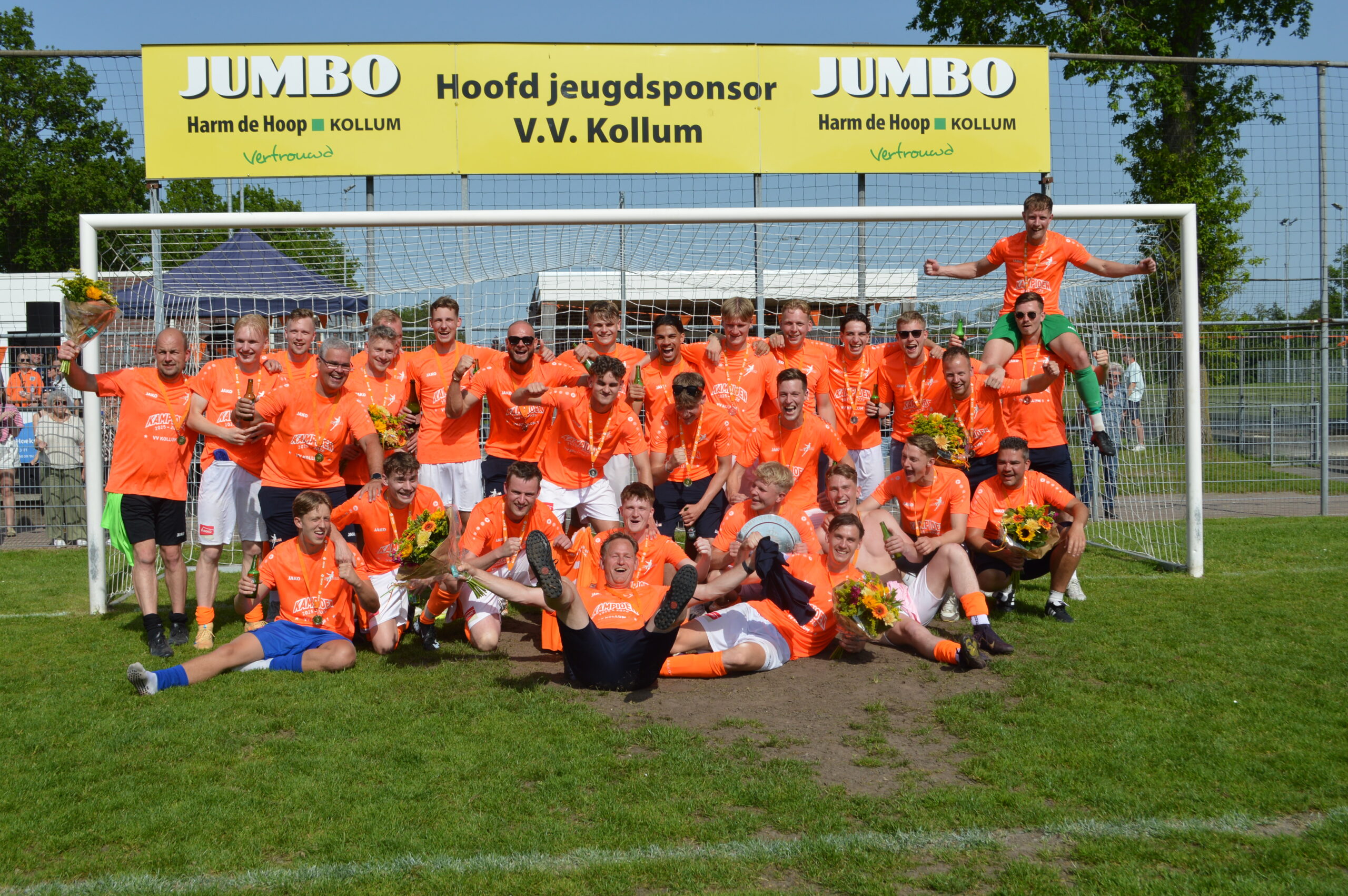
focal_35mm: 36
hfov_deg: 53.2
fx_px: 1347
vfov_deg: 36.8
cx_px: 674
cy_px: 448
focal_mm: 24
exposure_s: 1/320
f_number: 8
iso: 100
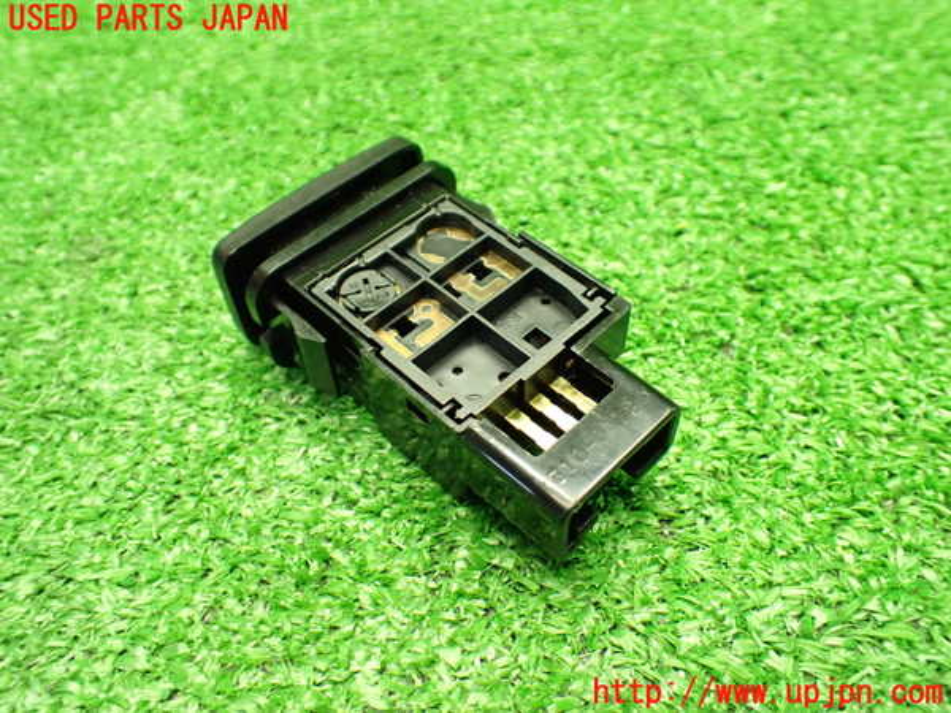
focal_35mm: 30
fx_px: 824
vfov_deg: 46.8
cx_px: 476
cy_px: 356
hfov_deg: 60.0
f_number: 2.3
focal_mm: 5.4
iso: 800
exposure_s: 1/60
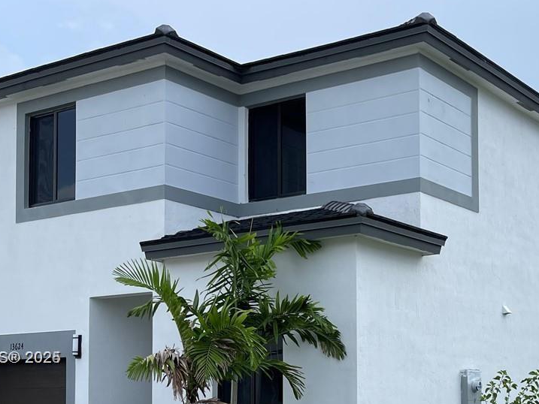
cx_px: 422
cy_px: 359
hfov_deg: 32.4
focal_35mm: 58
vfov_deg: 24.6
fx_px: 903
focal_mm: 5.1
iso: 32
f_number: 1.6
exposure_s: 1/2203
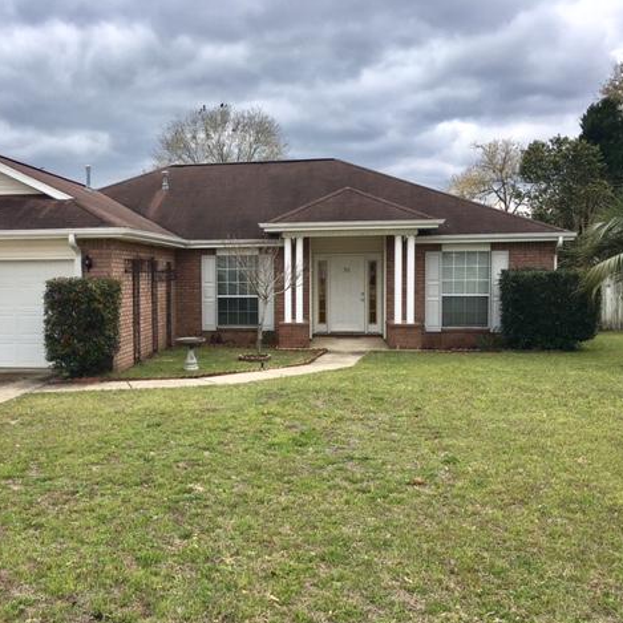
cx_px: 205
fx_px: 713
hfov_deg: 46.4
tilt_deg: -1.8
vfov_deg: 47.2
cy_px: 313
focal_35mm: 35
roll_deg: +0.7
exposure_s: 1/974
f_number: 2.2
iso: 25
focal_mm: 4.15
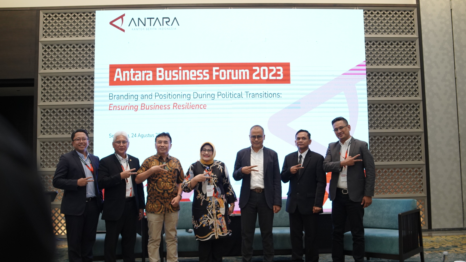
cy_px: 136
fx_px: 457
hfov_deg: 54.0
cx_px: 232
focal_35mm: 37
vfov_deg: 32.0
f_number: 3.2
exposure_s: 1/250
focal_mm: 35
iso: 2000
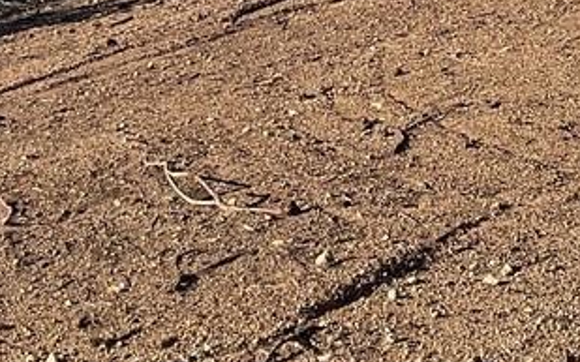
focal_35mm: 102
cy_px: 60
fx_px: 1612
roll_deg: -1.1
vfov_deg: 12.8
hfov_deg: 20.3
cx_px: 379
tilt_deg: -13.2
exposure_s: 1/1626
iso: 16
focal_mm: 3
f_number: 1.8
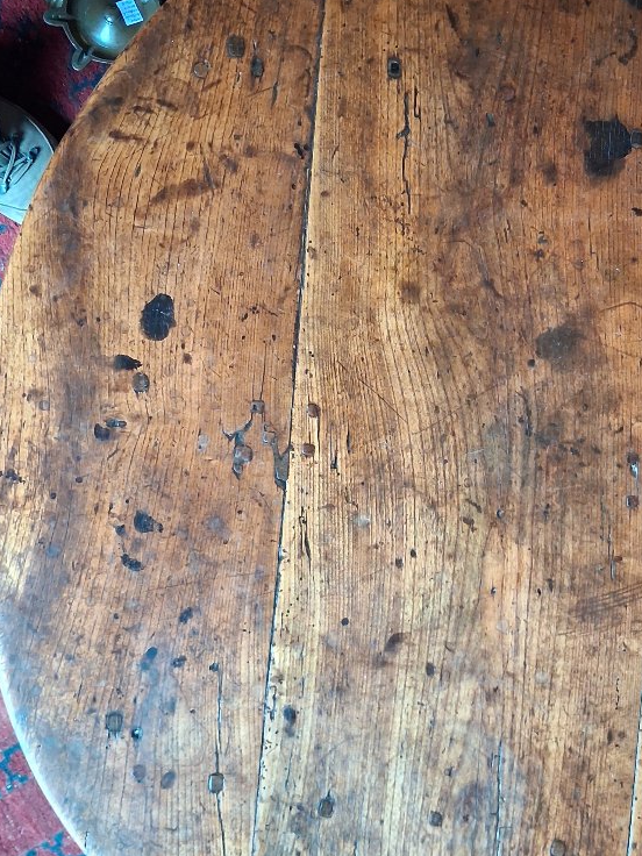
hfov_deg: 32.4
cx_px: 462
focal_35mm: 44
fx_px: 1088
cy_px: 458
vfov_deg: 42.9
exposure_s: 1/60
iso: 400
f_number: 1.8
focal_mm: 4
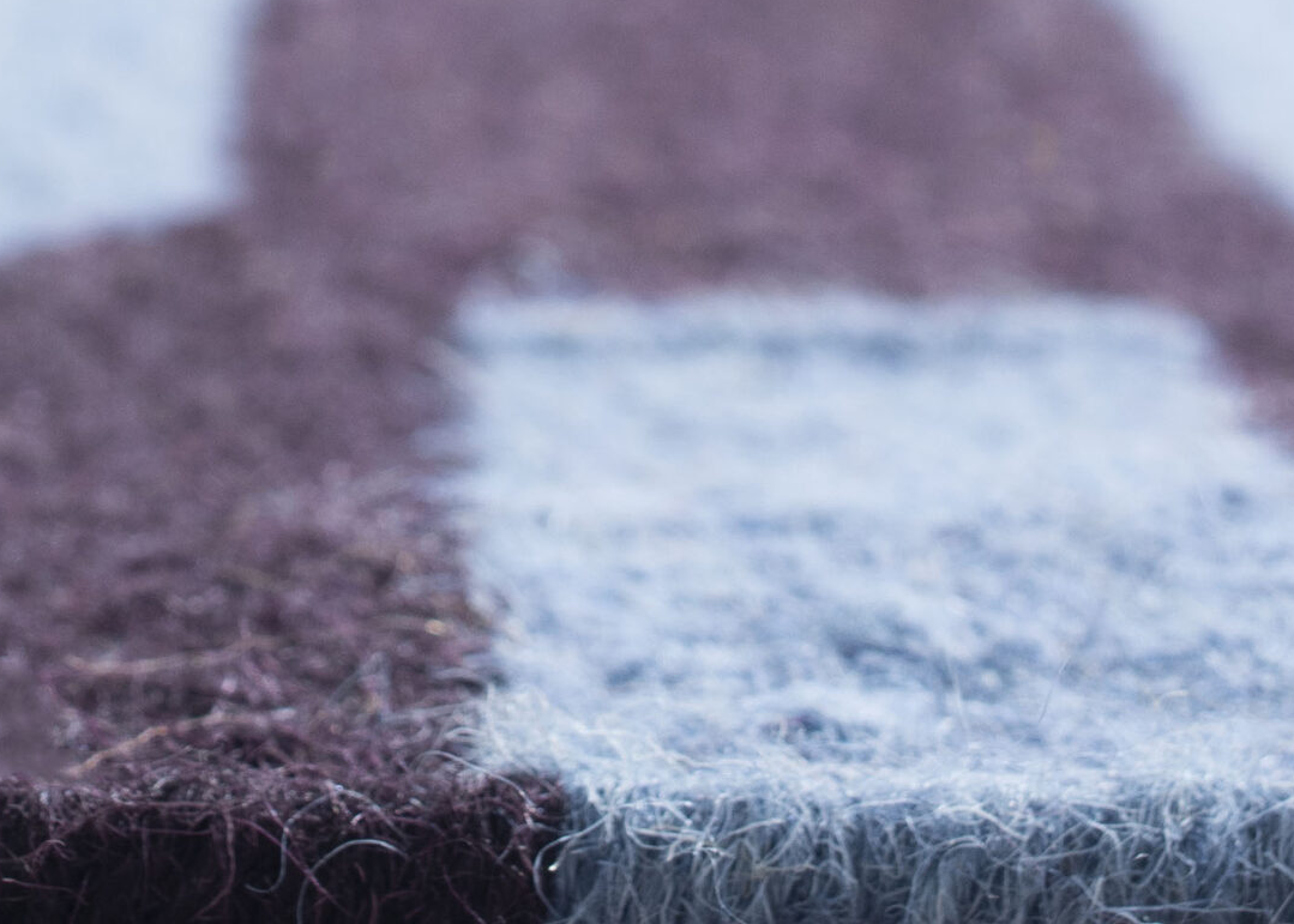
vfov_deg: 7.7
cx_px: 234
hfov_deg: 11.0
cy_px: -655
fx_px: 6689
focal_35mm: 182
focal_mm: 35
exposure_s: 1/200
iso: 125
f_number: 8
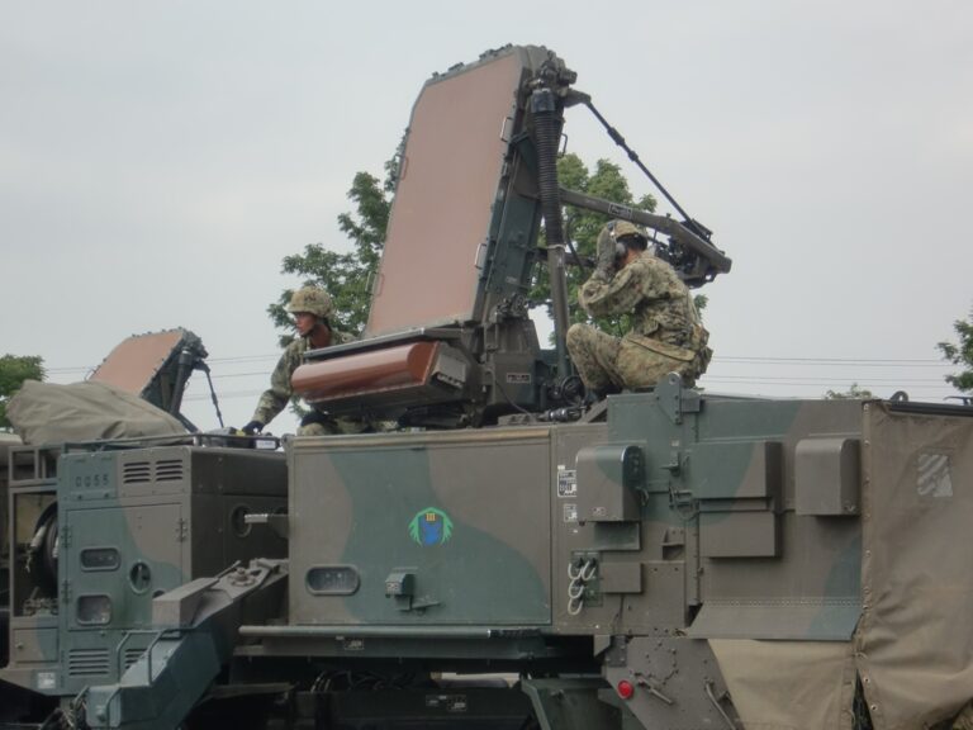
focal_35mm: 112
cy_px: 365
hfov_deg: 17.6
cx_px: 486
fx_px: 3148
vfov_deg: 13.2
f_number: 5.9
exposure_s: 1/320
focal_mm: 18.6
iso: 64
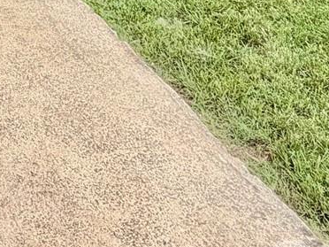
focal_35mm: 77
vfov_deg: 13.7
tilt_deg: +1.1
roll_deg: +0.6
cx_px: -106
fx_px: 732
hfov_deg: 22.5
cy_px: -349
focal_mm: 2.22
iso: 32
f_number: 2.2
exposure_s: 1/770
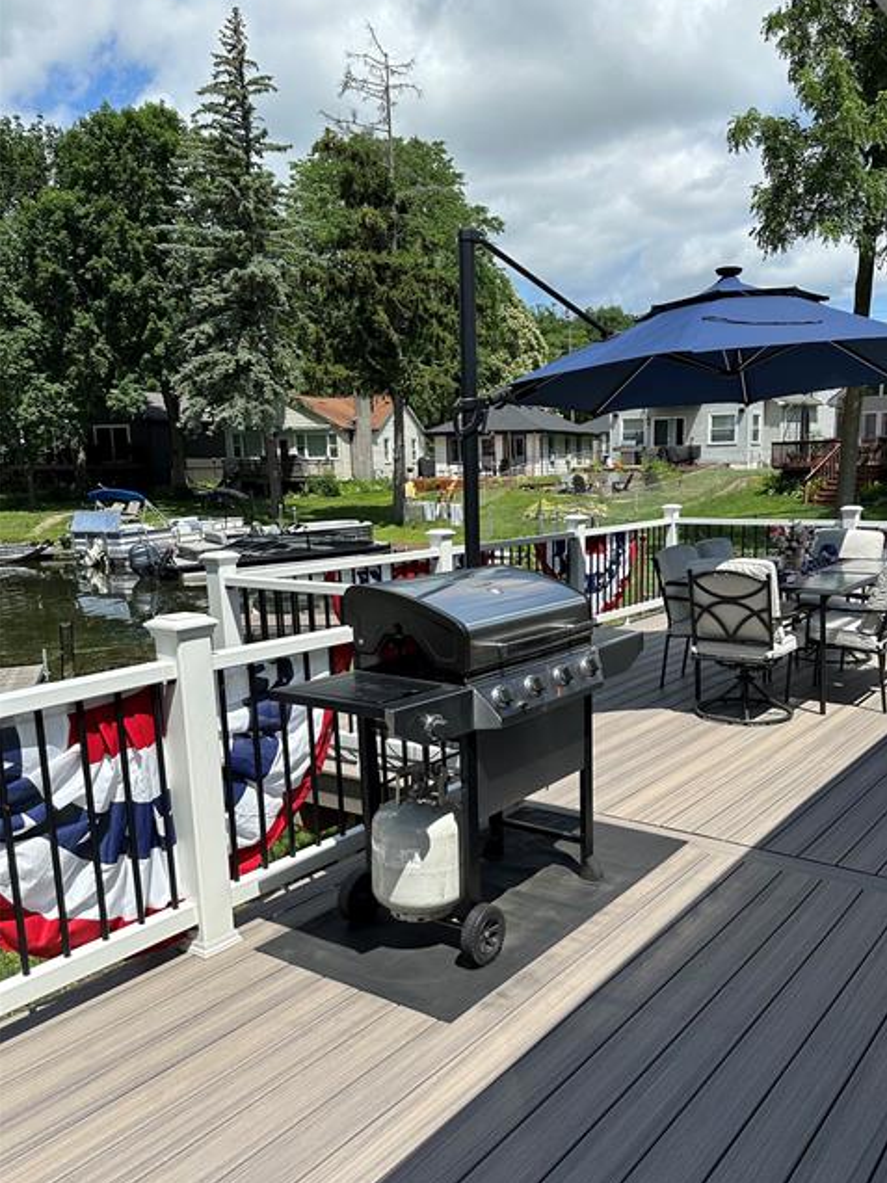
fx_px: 991
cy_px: 655
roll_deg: +0.2
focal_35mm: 29
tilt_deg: -10.9
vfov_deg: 61.5
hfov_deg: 47.9
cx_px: 534
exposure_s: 1/4762
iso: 80
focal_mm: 6.86
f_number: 1.78
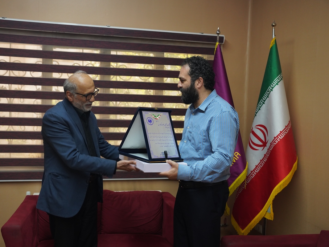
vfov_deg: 37.3
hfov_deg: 48.5
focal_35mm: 38
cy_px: 124
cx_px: 152
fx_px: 365
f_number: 4
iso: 1600
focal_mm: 35.4
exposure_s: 1/160
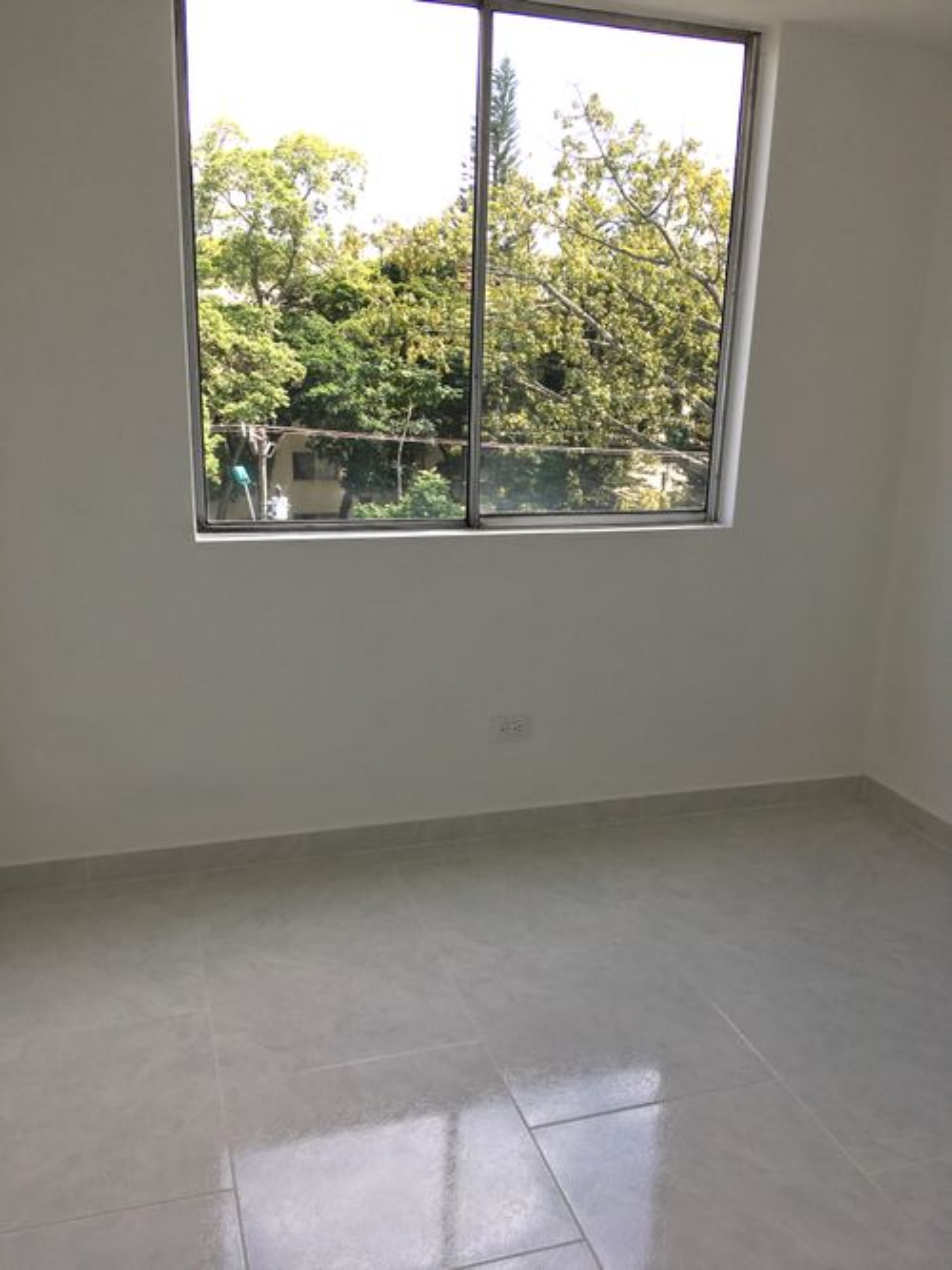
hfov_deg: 48.2
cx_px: 476
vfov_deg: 61.7
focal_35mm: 29
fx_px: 1064
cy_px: 635
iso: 25
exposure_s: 1/754
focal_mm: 4.15
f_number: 2.2
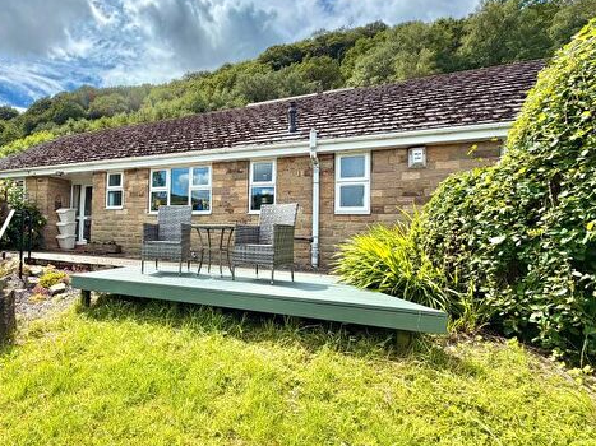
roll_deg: -1.5
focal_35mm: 21
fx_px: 361
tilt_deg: +1.5
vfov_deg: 63.4
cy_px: 219
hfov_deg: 76.0
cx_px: 189
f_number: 2.2
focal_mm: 2.22
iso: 25
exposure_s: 1/1167
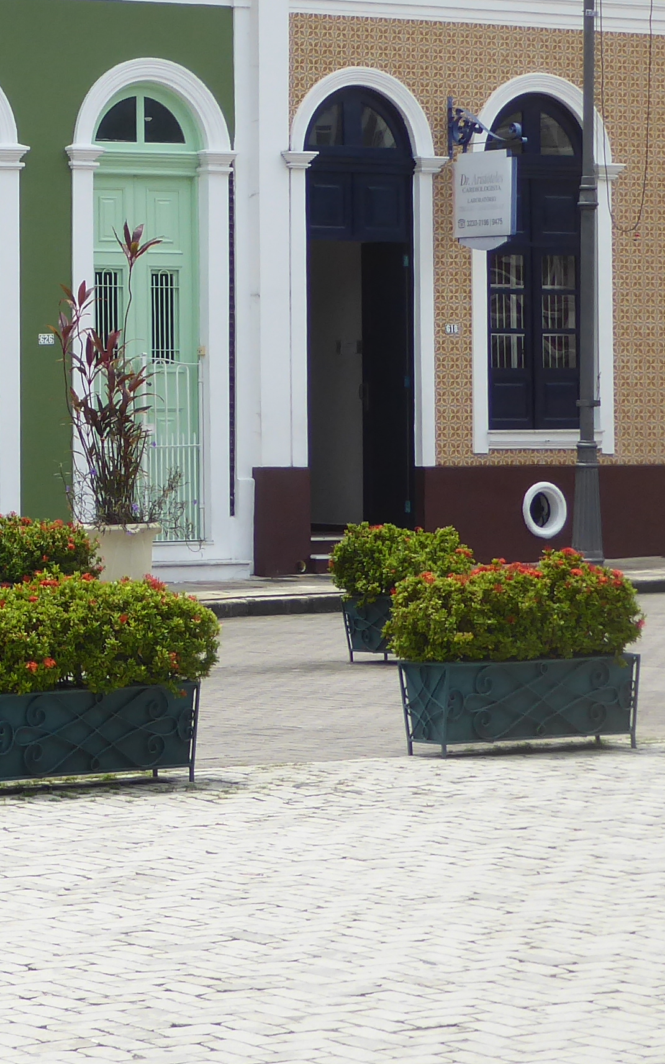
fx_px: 4089
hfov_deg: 9.1
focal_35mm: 141
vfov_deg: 14.8
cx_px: -283
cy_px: 268
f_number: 4.1
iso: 80
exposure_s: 1/500
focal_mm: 9.6
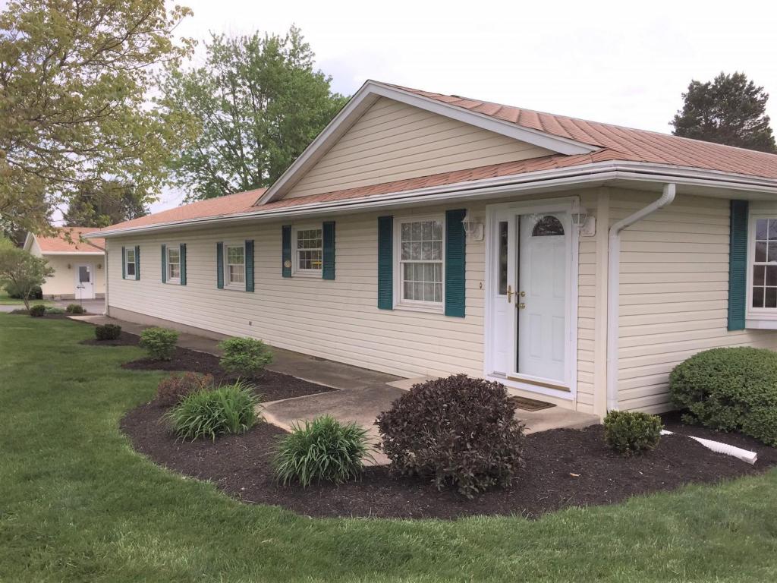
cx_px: 388
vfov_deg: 48.2
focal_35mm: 29
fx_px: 651
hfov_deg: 61.7
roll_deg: +1.0
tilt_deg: -3.8
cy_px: 292
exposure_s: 1/1582
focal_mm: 4.15
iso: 50
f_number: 2.2
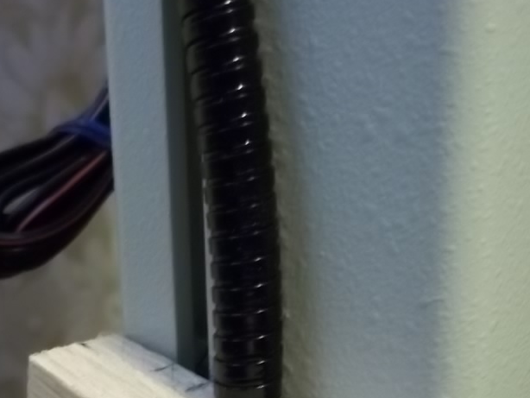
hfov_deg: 25.4
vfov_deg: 19.3
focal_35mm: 75
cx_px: 88
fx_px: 1149
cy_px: 363
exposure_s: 1/8
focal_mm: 6.5
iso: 320
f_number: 3.1
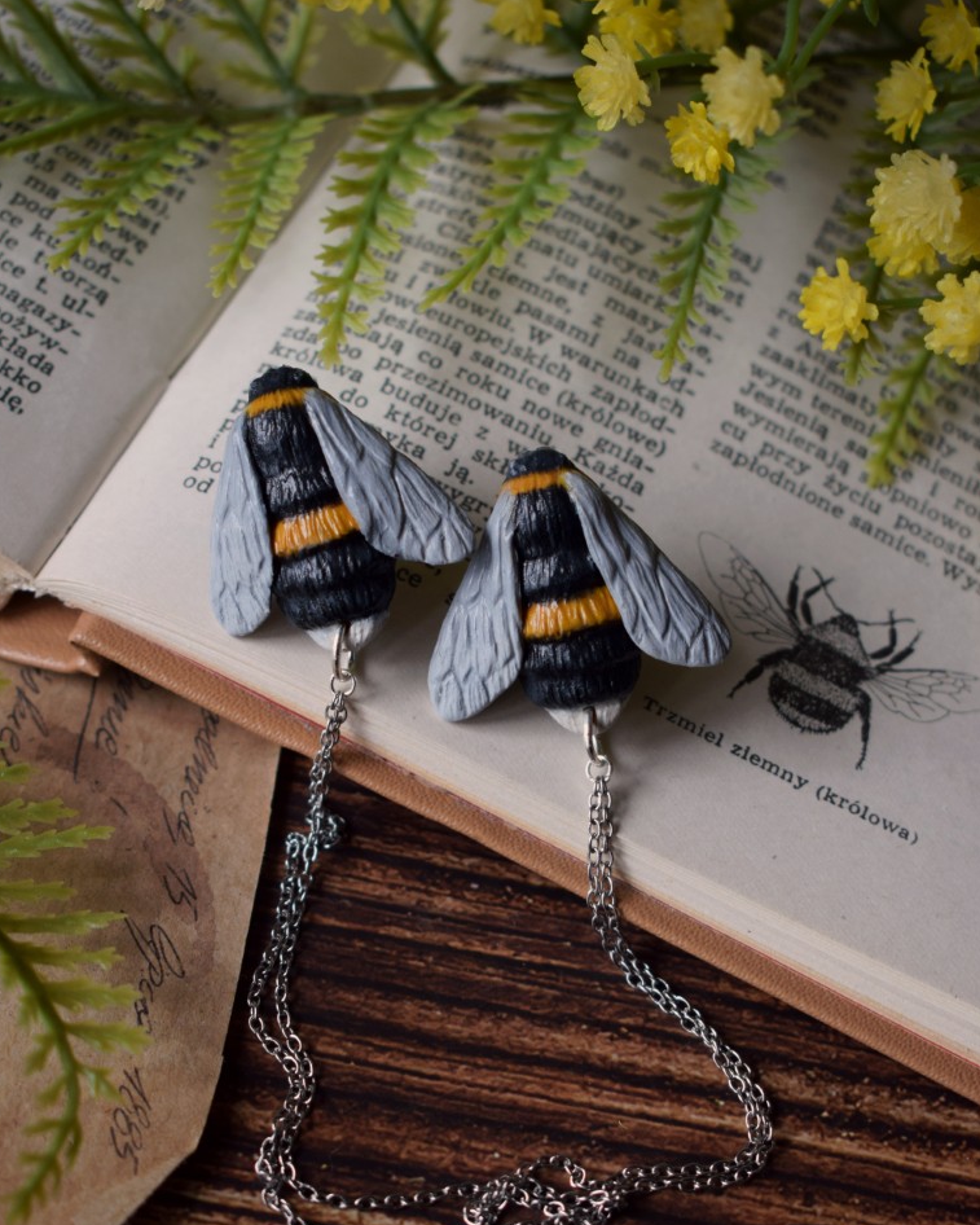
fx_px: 2610
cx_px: 488
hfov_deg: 21.3
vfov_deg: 26.4
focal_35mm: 72
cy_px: 723
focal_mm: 42
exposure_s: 1/100
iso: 400
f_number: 5
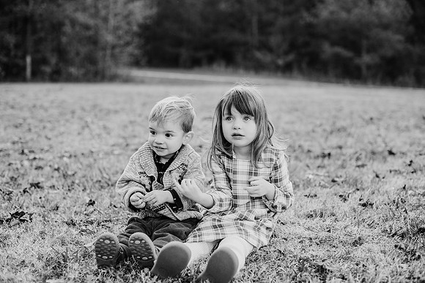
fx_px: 590
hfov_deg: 39.6
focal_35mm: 50
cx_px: 212
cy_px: 142
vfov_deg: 27.0
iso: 500
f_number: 2.8
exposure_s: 1/1000
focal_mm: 50
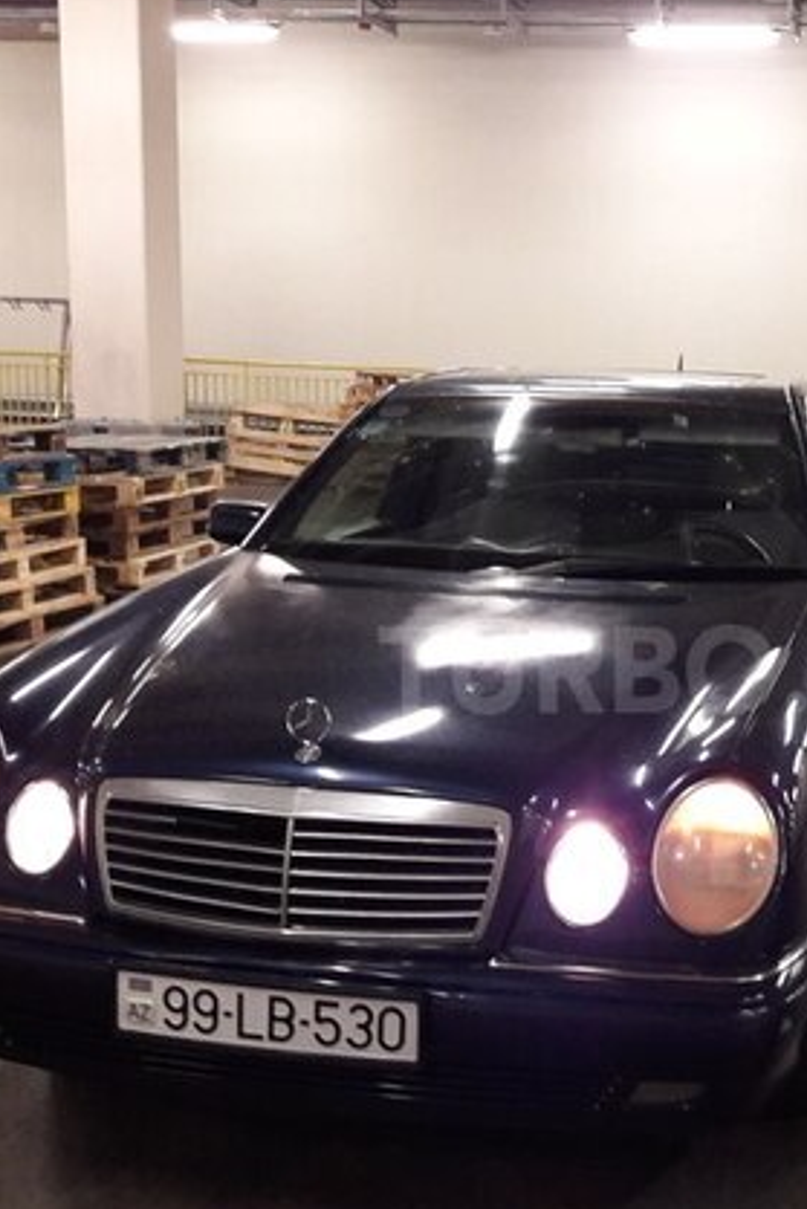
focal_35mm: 46
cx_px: 674
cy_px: 670
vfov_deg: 42.7
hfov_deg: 28.5
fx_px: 1545
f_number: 1.9
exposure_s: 1/20
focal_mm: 3.7
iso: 160
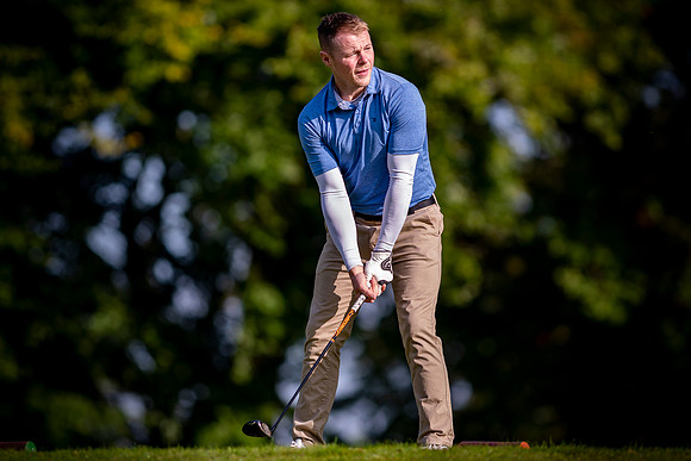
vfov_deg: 3.1
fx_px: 8639
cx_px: 346
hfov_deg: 4.6
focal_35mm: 450
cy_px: 230
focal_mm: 300
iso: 180
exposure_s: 1/1600
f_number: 2.8
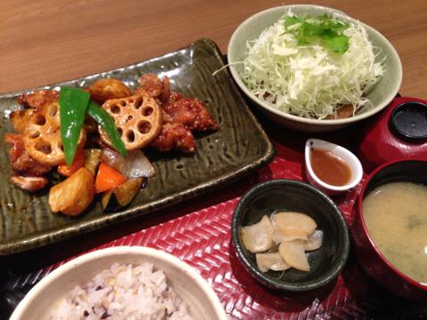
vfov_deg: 42.9
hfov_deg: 55.4
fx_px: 407
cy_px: 160
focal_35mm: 33
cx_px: 214
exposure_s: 1/20
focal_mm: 4.13
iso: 80
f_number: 2.4
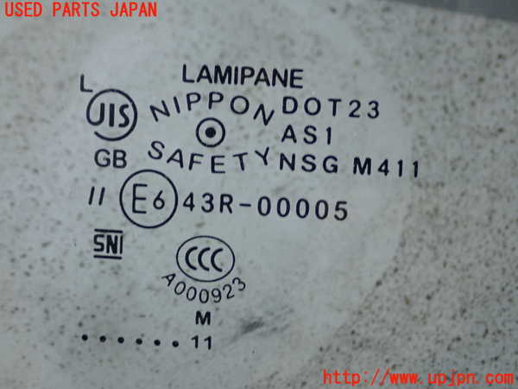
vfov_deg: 21.0
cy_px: 194
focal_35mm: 70
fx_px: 1047
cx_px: 259
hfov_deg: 27.8
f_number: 4
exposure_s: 1/60
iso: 320
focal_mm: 12.6
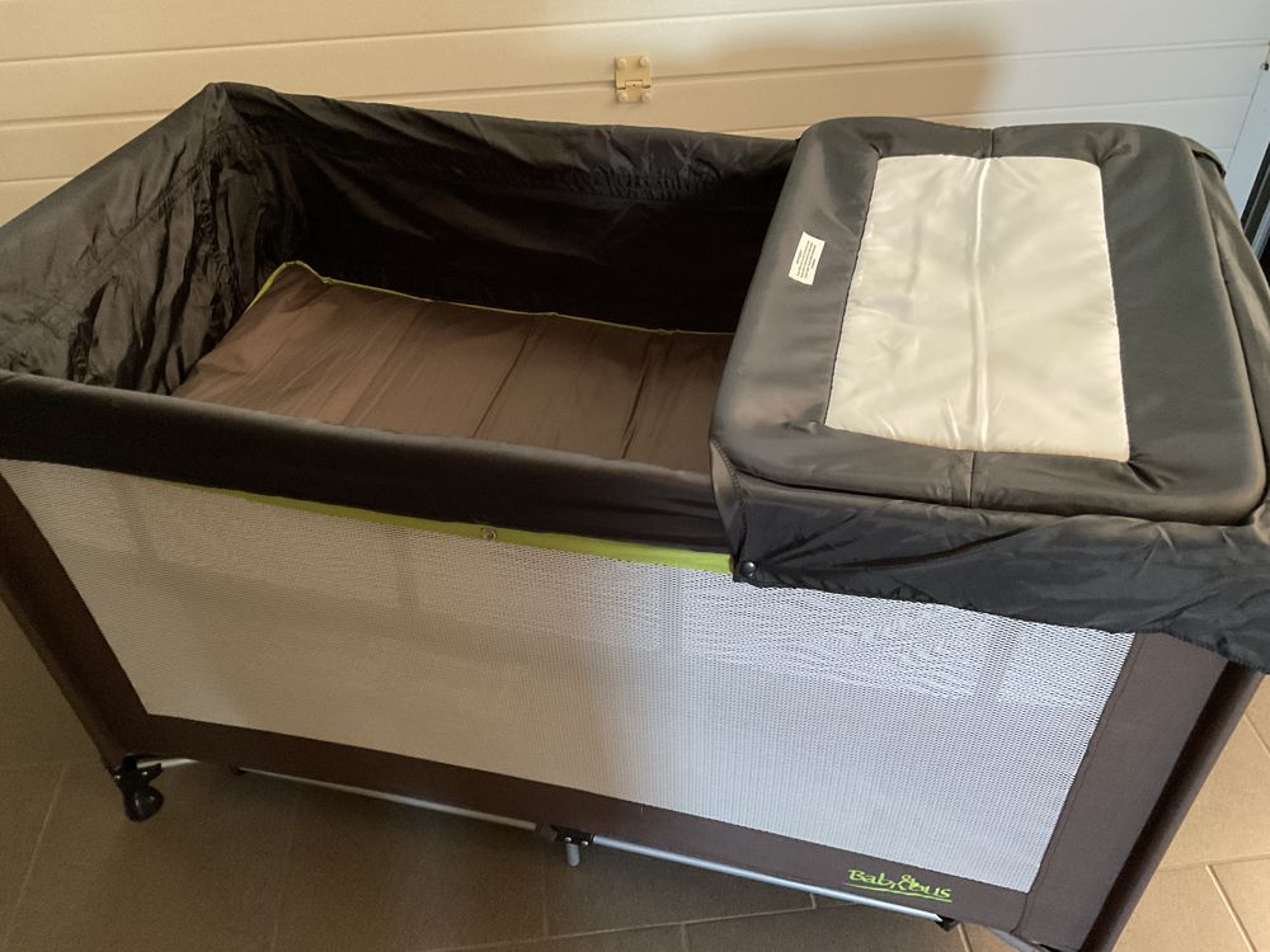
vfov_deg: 48.2
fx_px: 1064
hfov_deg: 61.7
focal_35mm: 29
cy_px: 476
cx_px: 635
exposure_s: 1/25
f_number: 1.8
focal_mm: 3
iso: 400
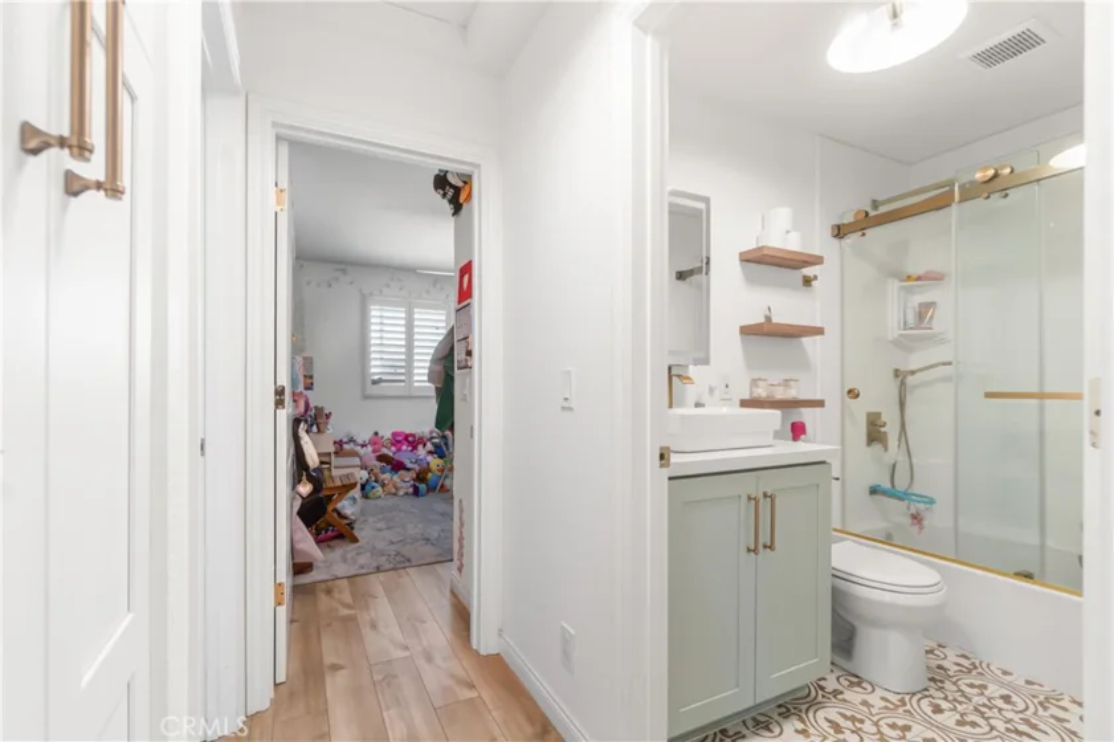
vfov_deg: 77.3
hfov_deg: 100.4
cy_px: 371
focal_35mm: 15
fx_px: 464
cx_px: 557
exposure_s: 1/3
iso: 100
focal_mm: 10
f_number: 7.1
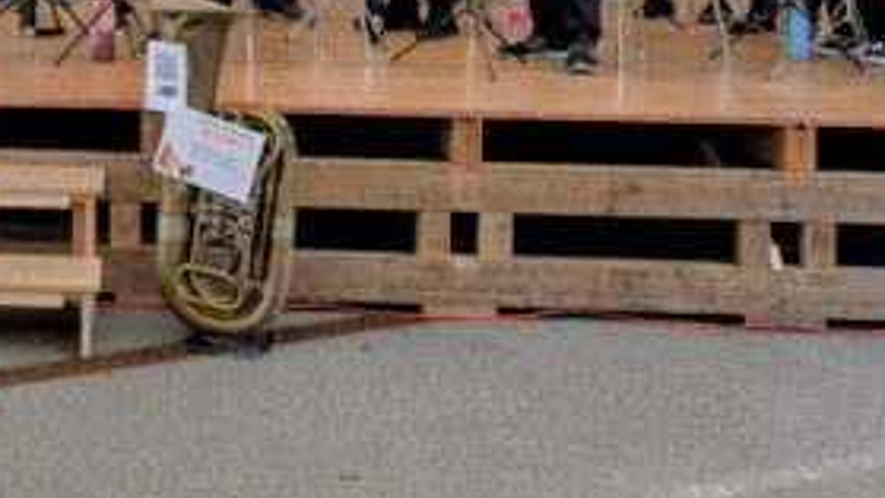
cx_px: -25
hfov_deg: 31.4
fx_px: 1432
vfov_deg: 18.5
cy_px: -128
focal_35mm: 61
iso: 23
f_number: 1.68
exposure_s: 1/341
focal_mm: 6.9
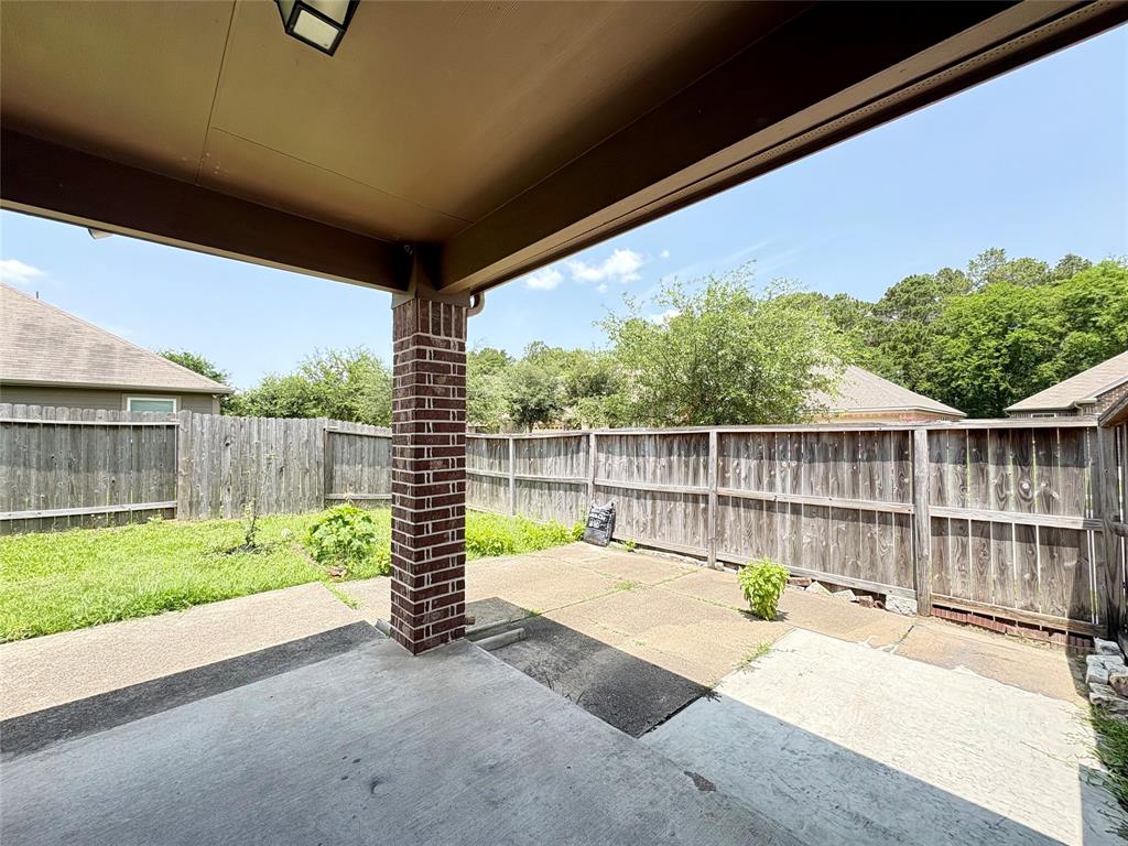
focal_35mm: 14
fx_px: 456
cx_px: 564
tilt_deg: +1.2
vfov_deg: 85.7
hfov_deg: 102.1
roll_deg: +0.6
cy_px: 423
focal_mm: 2.22
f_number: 2.2
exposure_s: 1/293
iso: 40
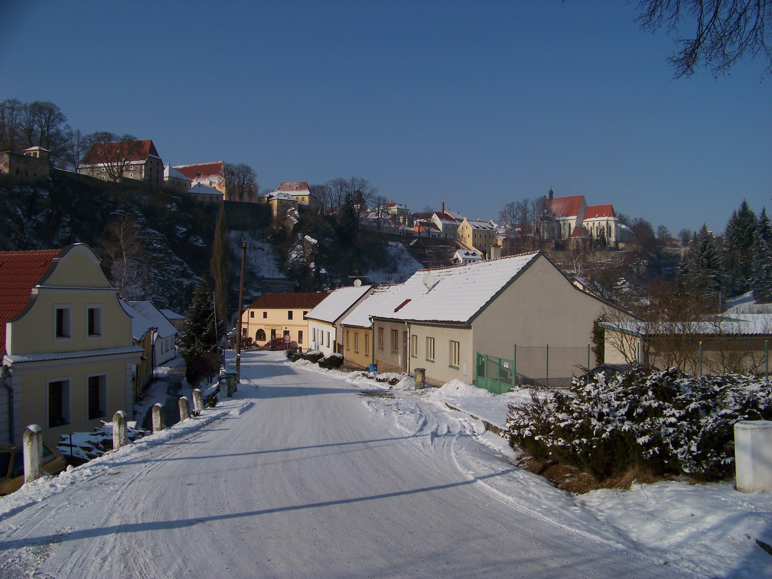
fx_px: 803
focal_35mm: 36
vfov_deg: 39.7
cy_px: 290
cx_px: 386
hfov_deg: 51.4
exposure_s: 1/1250
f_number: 4
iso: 64
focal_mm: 5.85
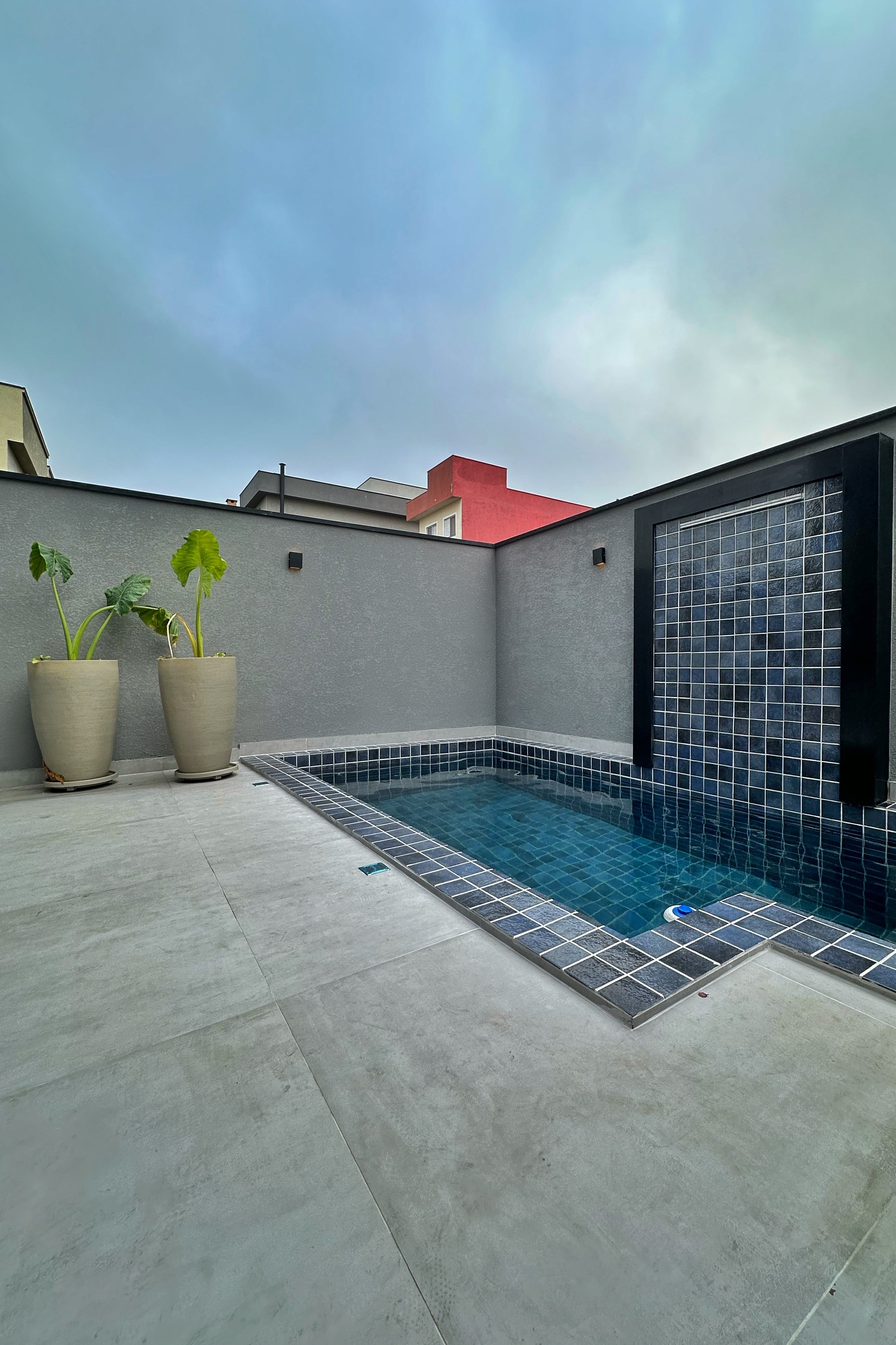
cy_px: 685
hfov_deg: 77.2
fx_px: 560
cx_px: 485
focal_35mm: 15
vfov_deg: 100.4
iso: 40
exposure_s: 1/362
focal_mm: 2.22
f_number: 2.2
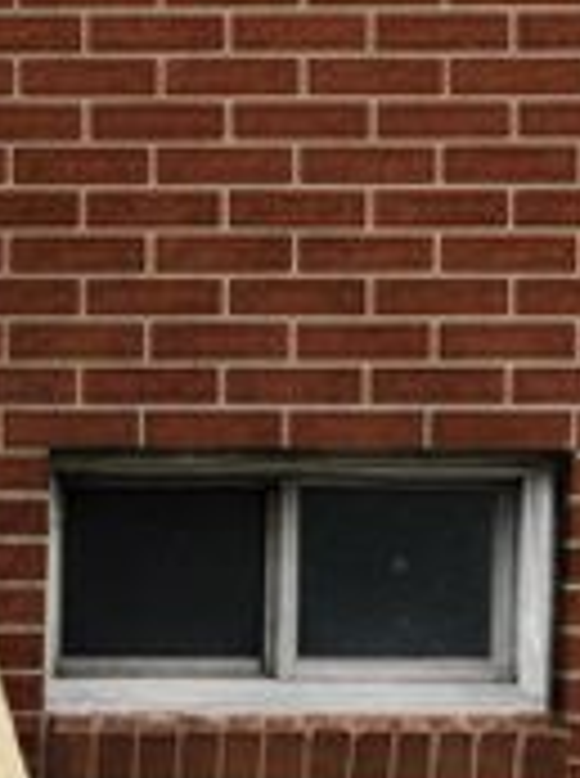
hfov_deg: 7.6
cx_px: -1380
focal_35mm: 160
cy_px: 567
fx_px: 3588
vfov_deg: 12.3
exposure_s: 1/1927
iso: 438
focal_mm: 6.4
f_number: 1.8
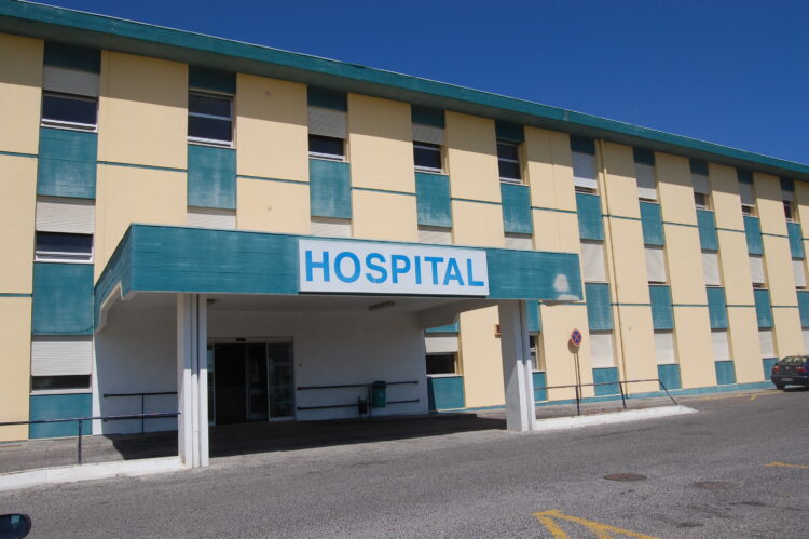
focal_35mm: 28
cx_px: 404
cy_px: 270
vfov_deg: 45.6
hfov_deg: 64.6
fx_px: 640
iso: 200
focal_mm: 19
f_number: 11
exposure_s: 1/500
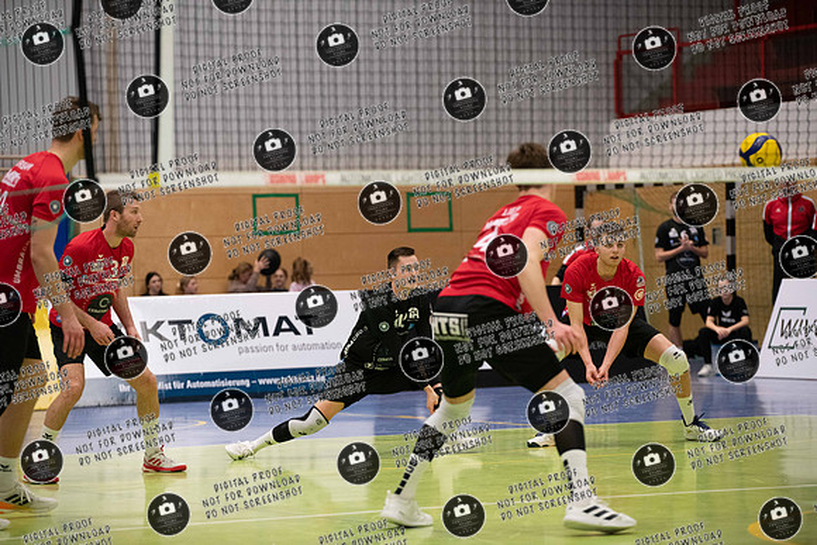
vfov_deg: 9.8
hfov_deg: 14.7
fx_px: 3178
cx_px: 408
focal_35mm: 140
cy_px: 272
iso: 3600
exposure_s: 1/1000
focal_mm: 140
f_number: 3.2
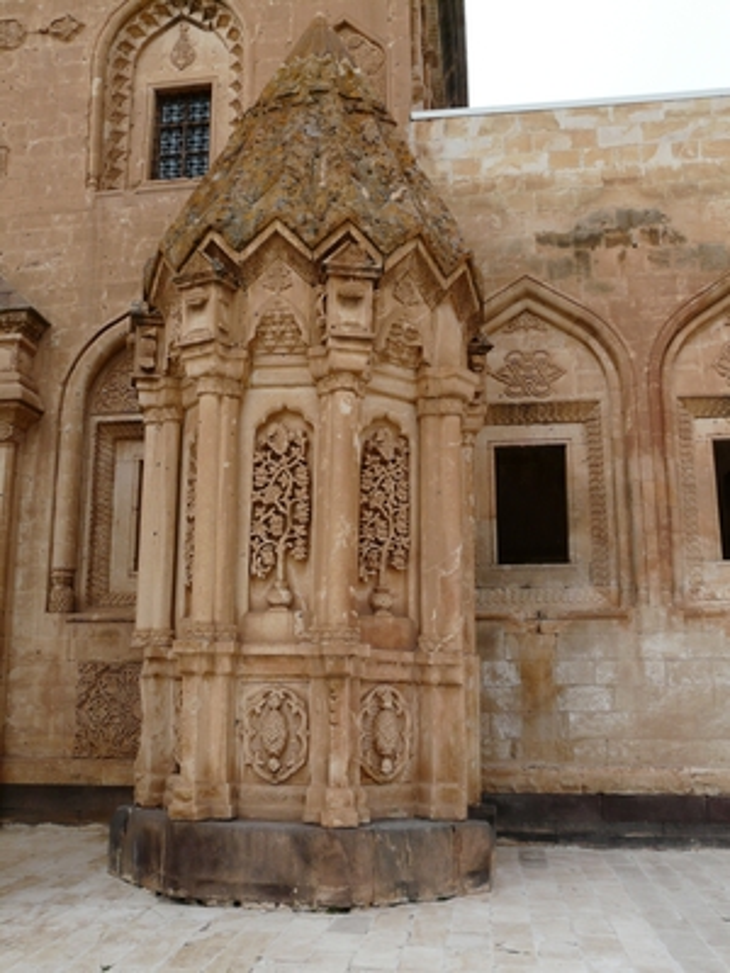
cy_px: 486
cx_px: 365
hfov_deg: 40.7
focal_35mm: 35
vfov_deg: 52.6
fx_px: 984
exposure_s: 1/200
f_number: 5
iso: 100
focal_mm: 5.7
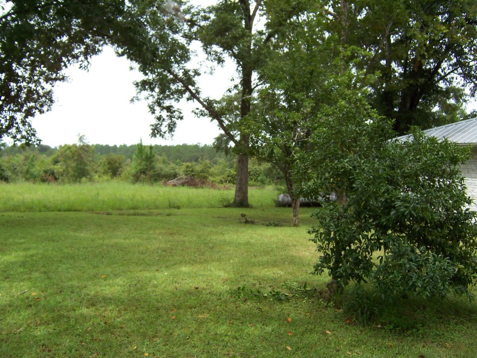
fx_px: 455
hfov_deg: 55.4
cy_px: 179
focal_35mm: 33
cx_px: 238
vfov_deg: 42.9
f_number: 3.4
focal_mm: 5.5
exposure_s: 1/250
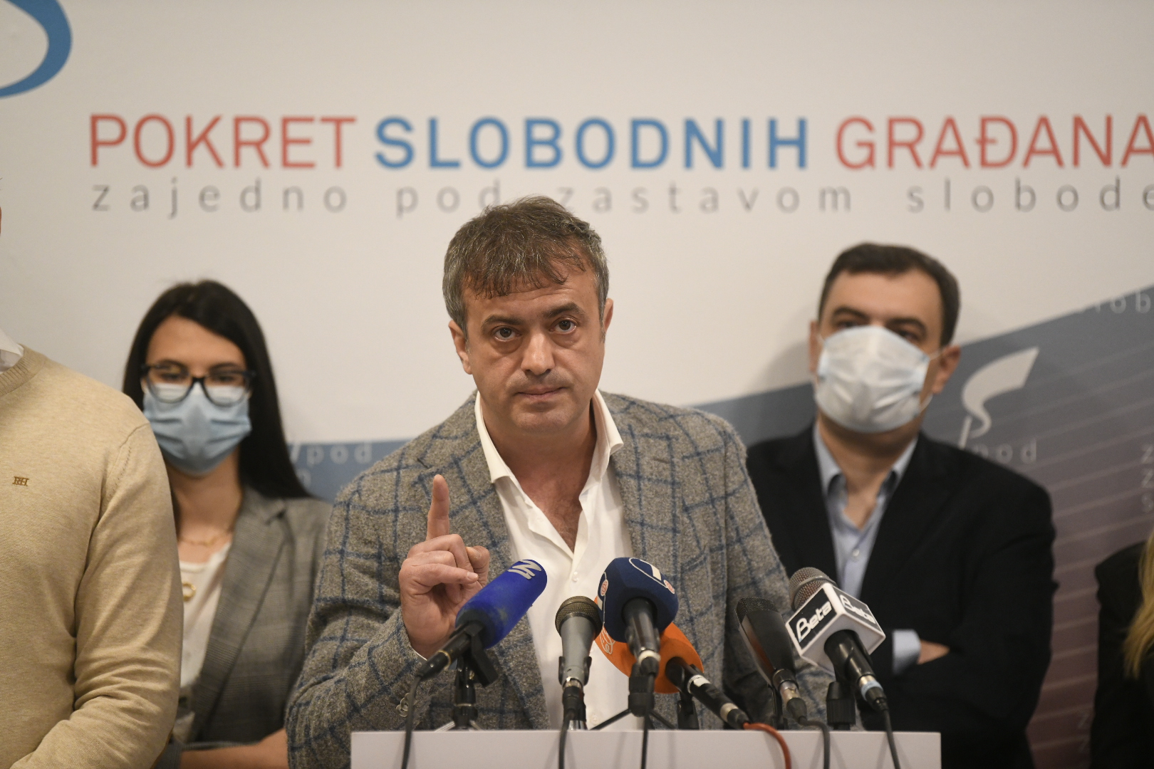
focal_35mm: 170
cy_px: 384
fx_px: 5449
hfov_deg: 12.1
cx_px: 577
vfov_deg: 8.1
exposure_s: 1/200
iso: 3200
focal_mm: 170
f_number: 2.8
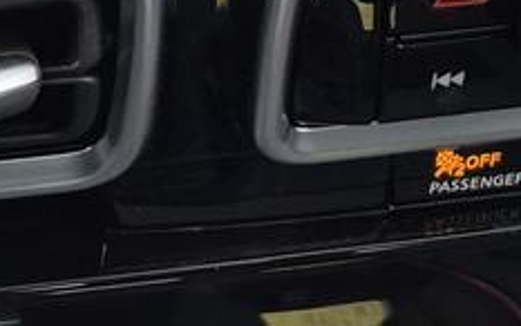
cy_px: -529
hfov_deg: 15.5
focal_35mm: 134
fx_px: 1904
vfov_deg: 8.7
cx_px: 382
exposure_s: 1/180
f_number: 1.8
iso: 80
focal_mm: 5.4
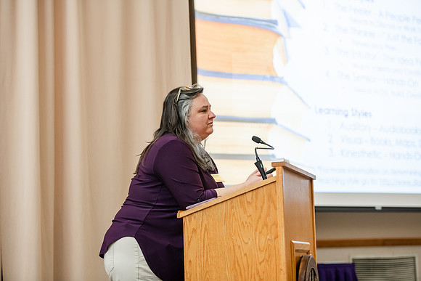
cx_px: 210
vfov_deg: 14.9
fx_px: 1076
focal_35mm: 92
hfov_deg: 22.1
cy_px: 140
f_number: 3.2
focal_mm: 92
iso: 1250
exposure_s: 1/200
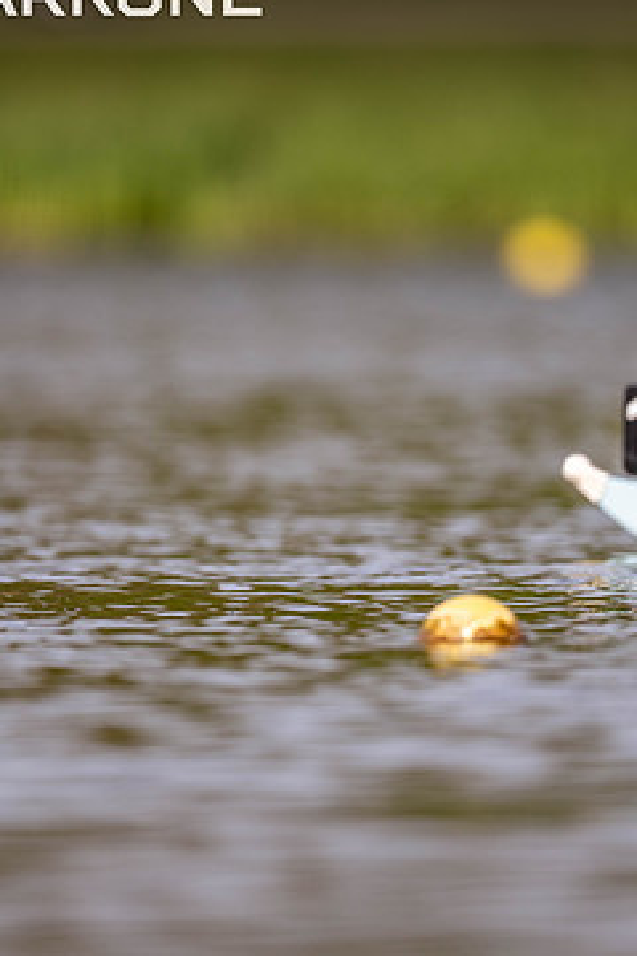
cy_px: 450
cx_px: 515
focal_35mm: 968
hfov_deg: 1.4
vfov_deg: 2.1
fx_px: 25690
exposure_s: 1/2500
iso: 280
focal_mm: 600
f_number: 4
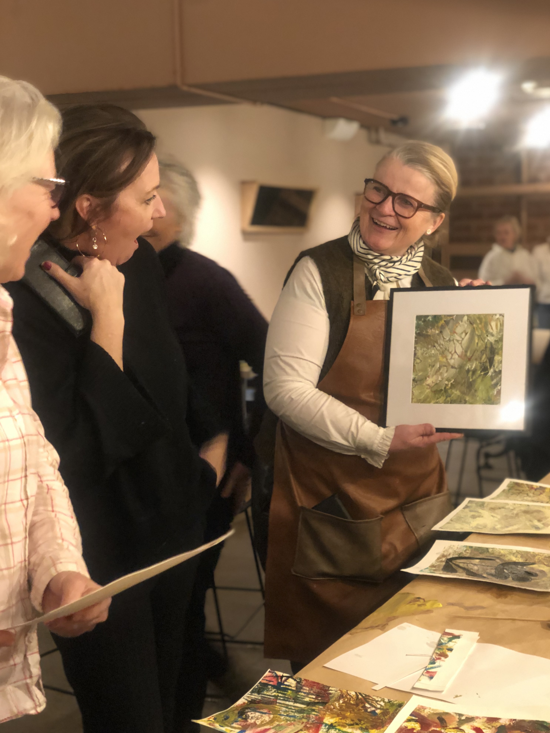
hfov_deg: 27.5
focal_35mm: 53
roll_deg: +0.9
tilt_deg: -5.5
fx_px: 1123
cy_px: 365
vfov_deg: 36.2
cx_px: 277
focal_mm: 6
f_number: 2.4
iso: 160
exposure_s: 1/11
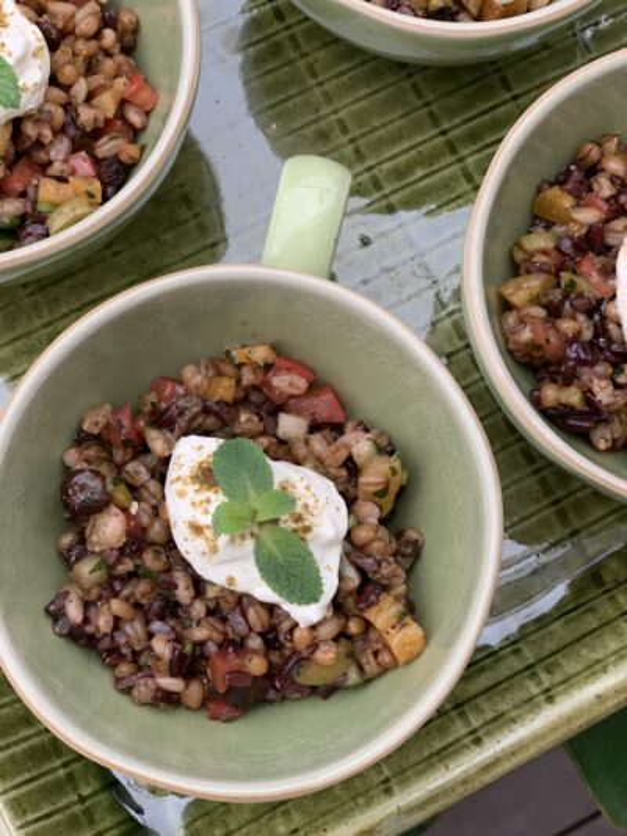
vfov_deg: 36.8
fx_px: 1255
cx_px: 314
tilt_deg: -76.6
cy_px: 418
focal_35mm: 52
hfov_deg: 28.0
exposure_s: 1/122
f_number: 2.4
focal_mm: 6
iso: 100
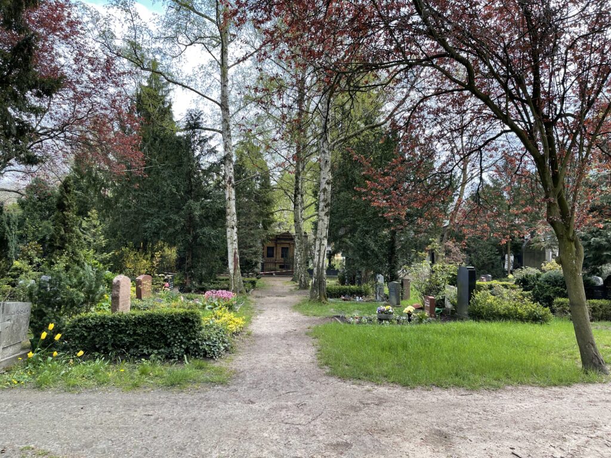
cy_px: 229
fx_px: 459
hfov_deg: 67.3
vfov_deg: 53.1
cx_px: 306
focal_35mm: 26
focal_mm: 5.1
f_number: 1.6
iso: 32
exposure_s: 1/367
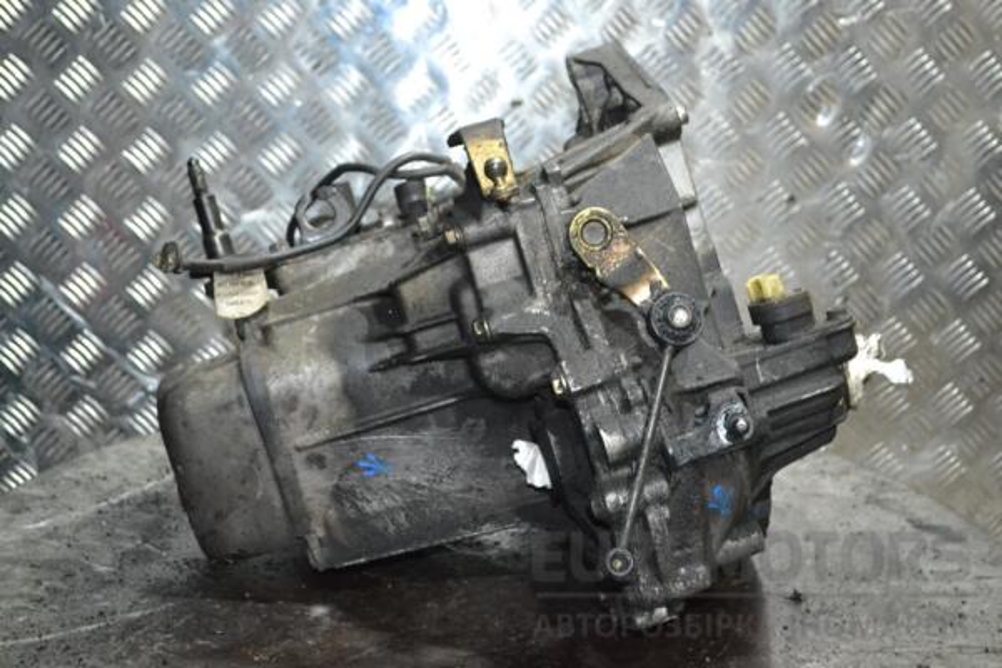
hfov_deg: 35.1
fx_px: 1586
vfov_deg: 23.8
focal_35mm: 57
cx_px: 501
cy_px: 334
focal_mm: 38
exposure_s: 1/60
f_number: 5
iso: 3200
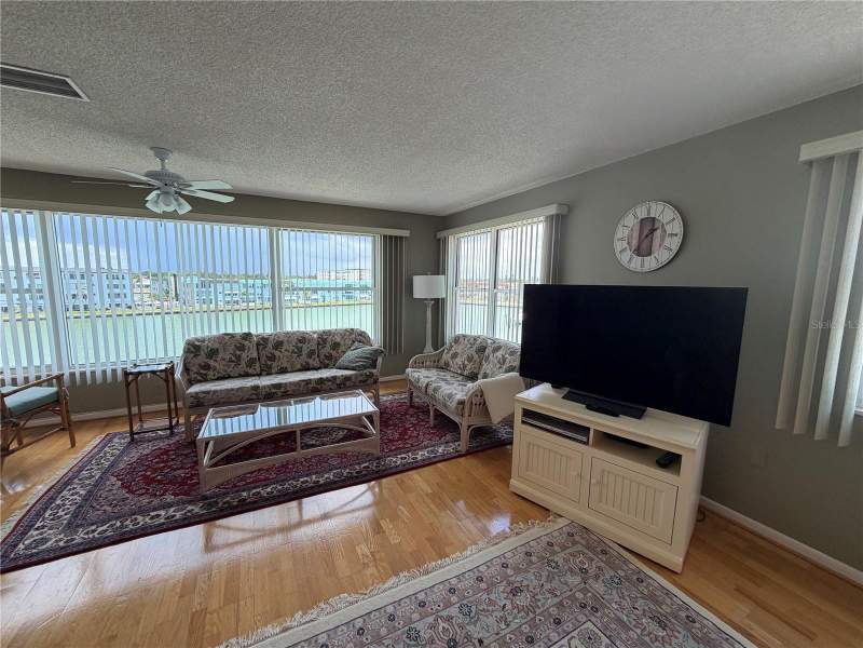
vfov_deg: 85.7
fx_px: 349
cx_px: 432
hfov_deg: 102.1
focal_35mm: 14
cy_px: 324
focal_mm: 2.22
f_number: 2.2
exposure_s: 1/121
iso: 64
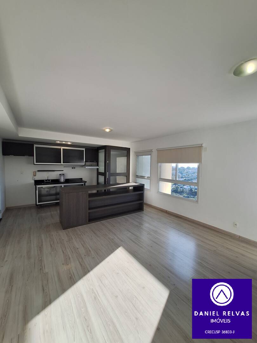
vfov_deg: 106.2
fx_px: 129
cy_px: 172
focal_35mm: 13
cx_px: 128
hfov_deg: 89.9
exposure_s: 1/249
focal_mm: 1.74
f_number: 2.2
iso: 40
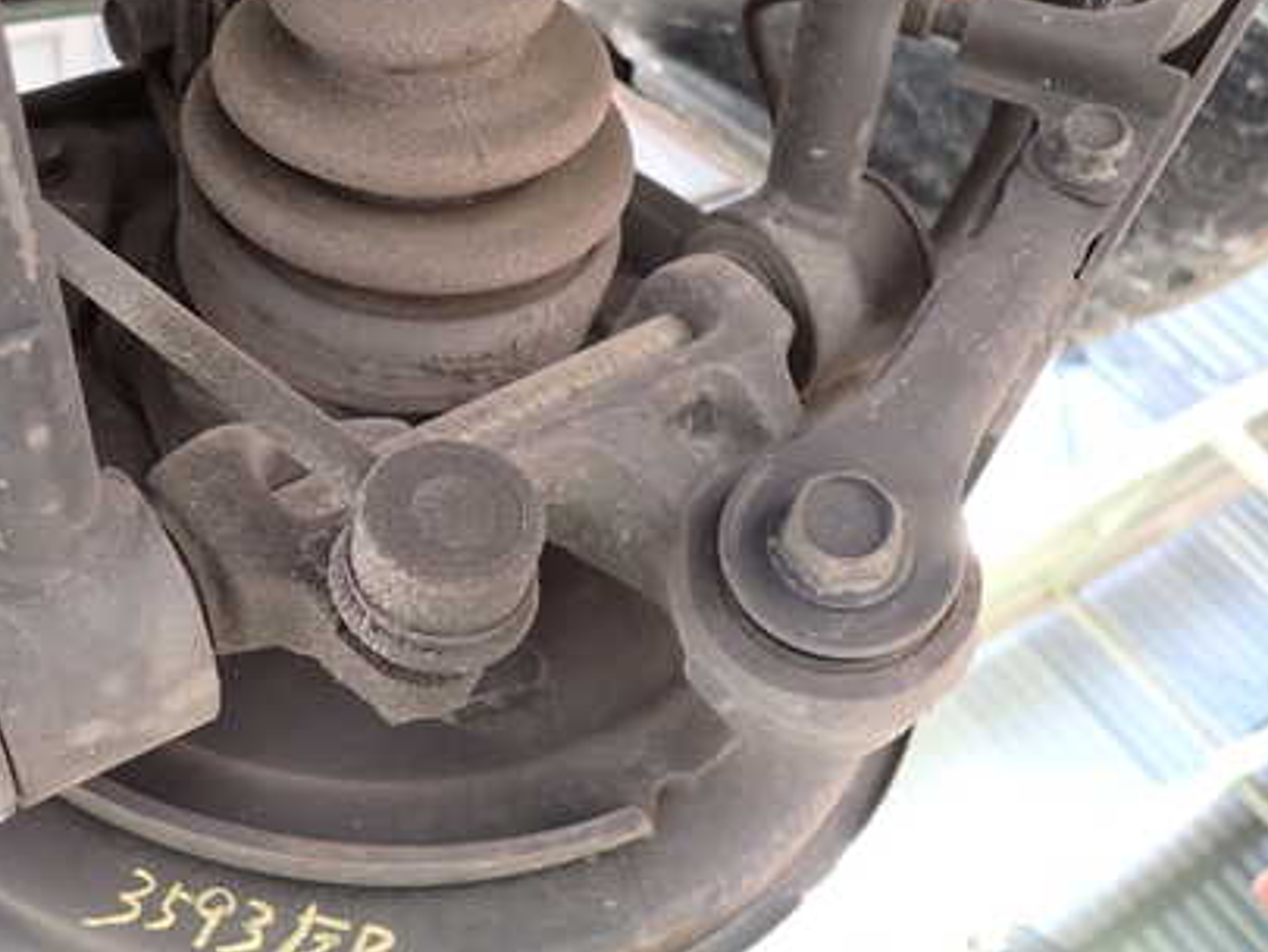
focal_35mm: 37
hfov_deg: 49.3
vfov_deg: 38.7
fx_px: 1356
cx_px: 429
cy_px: 432
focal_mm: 4.5
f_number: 2
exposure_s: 1/60
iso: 160
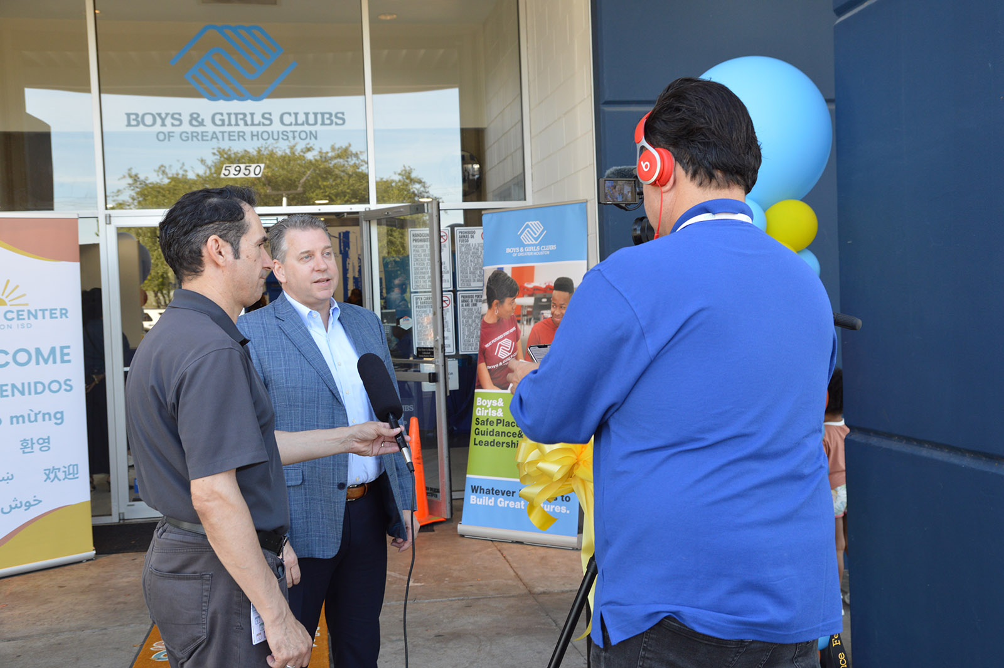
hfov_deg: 49.6
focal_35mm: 39
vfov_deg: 34.2
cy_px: 334
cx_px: 502
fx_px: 1087
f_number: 5.6
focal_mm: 26
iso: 320
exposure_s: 1/125
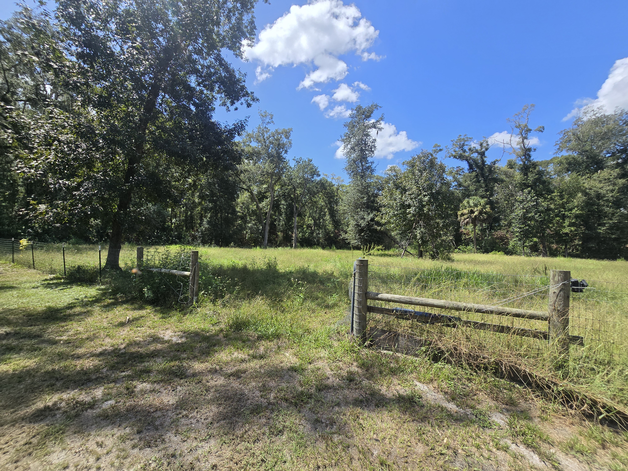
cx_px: 314
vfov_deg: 89.9
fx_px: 236
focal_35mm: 13
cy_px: 236
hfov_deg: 106.2
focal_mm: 2.2
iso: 50
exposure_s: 1/1829
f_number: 2.2
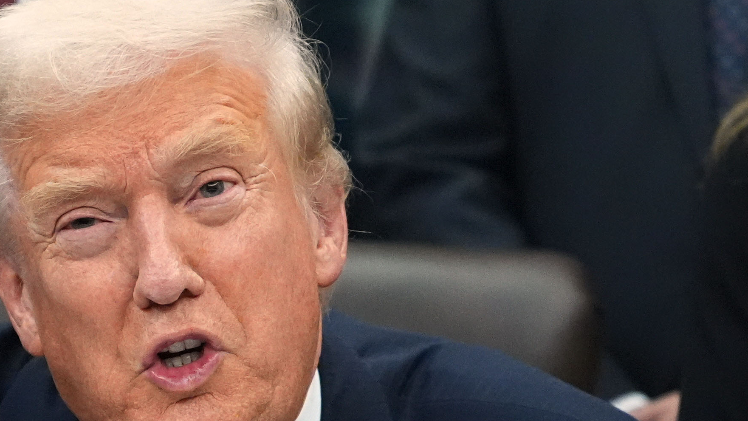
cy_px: 496
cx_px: 140
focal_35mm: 246
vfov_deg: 4.9
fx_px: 4880
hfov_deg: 8.7
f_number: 2.8
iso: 5000
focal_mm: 70
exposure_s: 1/200
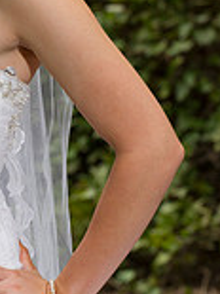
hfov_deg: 3.9
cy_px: 99
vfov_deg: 5.3
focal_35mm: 377
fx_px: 3199
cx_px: -54
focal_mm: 135
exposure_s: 1/160
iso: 500
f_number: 6.3
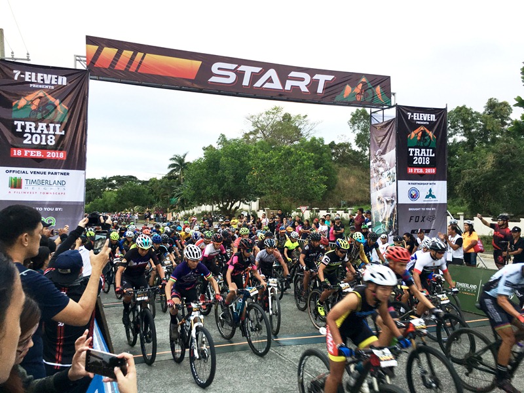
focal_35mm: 29
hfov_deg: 61.7
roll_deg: -0.9
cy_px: 196
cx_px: 262
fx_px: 439
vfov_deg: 48.2
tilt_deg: +0.4
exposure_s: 1/120
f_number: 2.2
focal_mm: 4.15
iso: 40
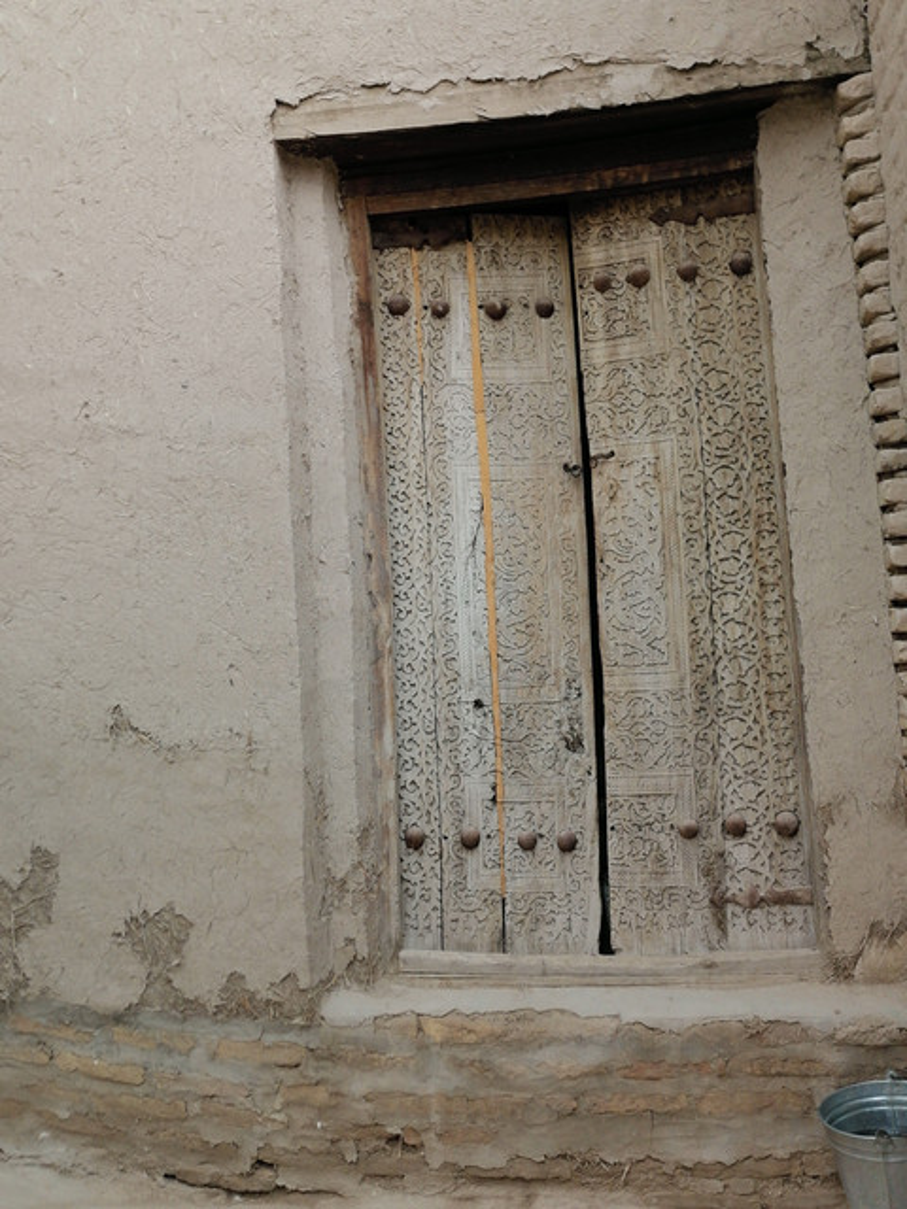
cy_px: 604
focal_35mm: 27
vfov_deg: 65.3
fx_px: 943
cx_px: 454
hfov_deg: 51.4
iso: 100
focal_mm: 5.3
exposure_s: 1/900
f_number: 1.8
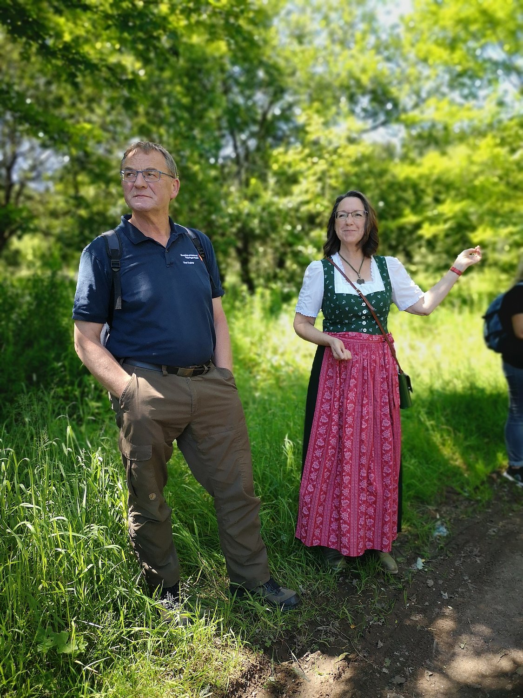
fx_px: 544
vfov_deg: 65.3
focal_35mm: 27
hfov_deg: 51.4
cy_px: 349
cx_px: 262
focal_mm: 3.95
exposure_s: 1/900
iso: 250
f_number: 1.8
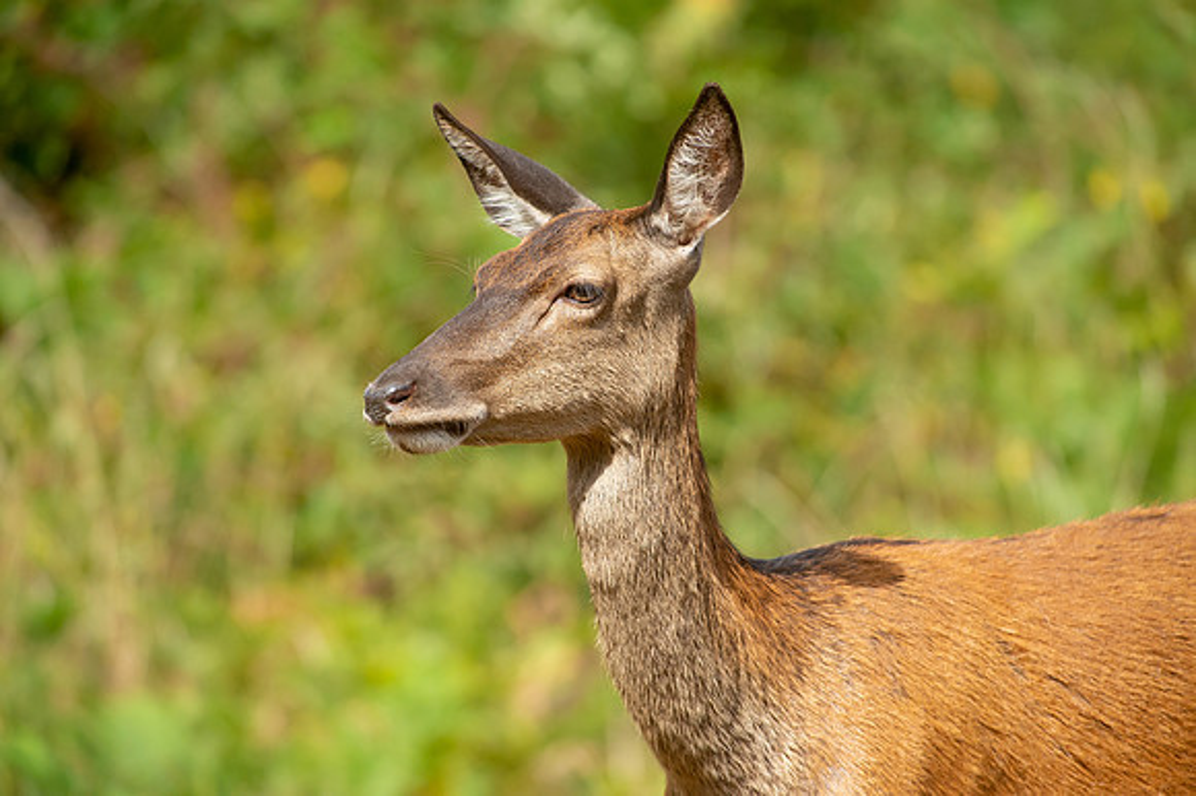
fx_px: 19921
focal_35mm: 600
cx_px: 598
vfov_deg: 2.3
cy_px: 398
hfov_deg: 3.4
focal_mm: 600
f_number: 5.6
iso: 1250
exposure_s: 1/4000
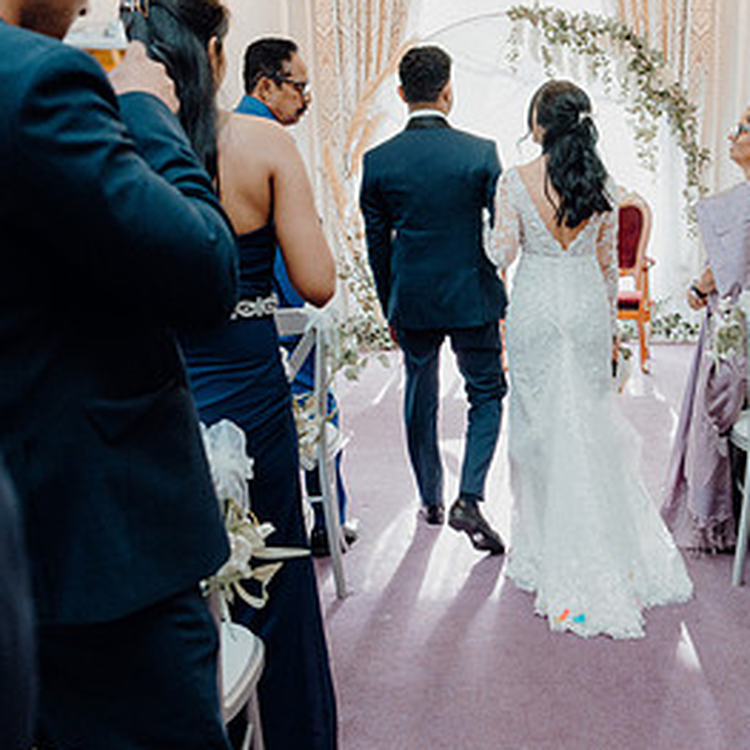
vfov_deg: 37.6
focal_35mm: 45
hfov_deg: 37.0
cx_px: 525
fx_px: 1103
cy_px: 375
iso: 1250
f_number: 3.5
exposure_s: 1/200
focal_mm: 24
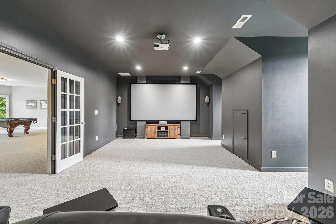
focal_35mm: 16
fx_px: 147
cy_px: 112
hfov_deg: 97.6
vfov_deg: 74.6
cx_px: 168
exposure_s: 1/2
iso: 400
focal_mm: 10.5
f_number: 8
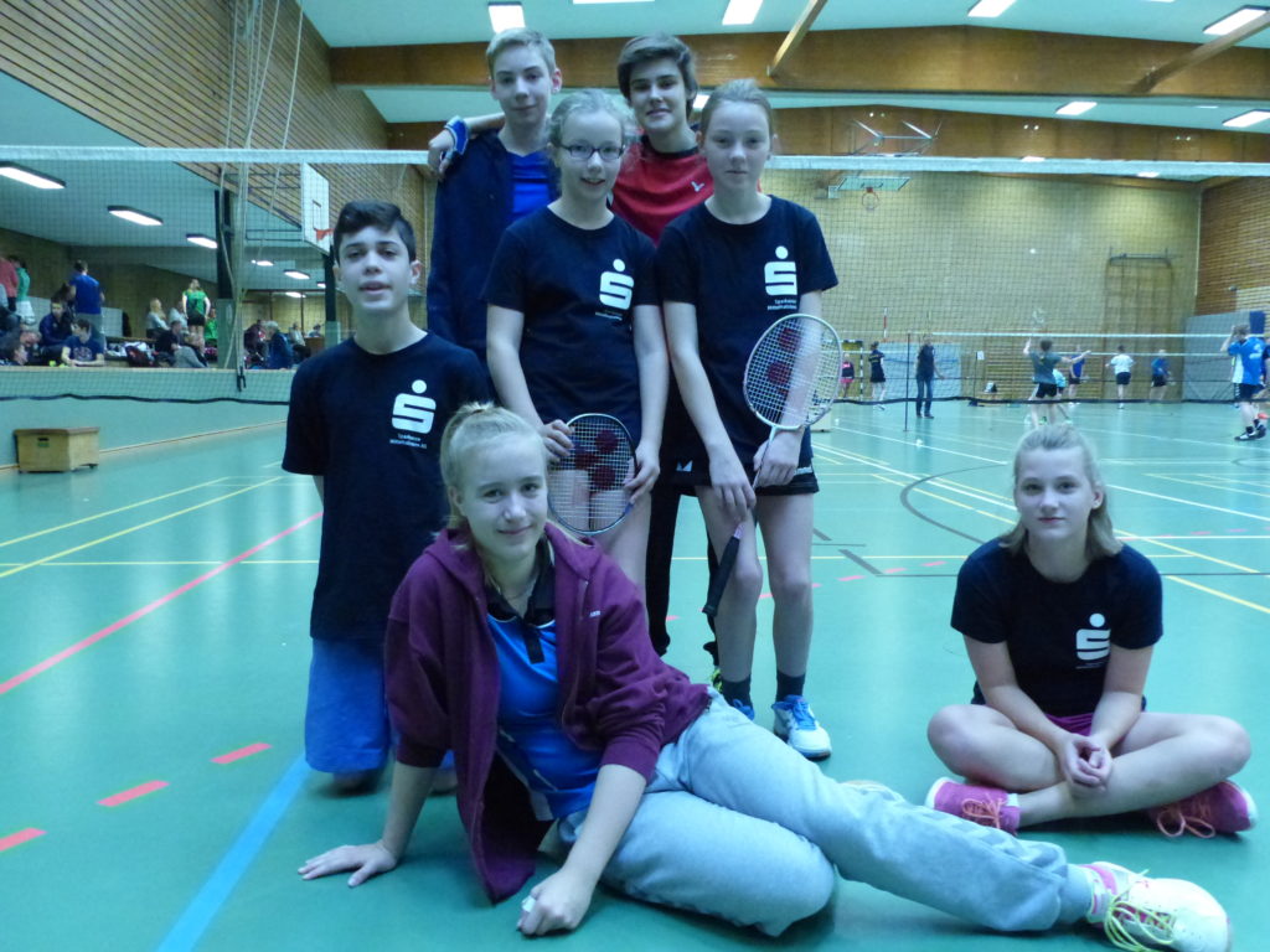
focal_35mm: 31
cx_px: 635
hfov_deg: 58.4
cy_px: 476
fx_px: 1137
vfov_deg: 45.4
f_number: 2.8
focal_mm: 5.6
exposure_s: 1/125
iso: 1600
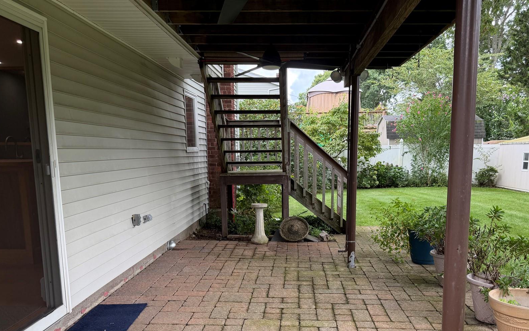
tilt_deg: -8.8
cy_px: 236
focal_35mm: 33
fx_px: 476
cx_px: 286
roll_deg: +0.6
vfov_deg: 37.6
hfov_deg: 58.1
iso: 80
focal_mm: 6.76
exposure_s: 1/395
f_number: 1.78
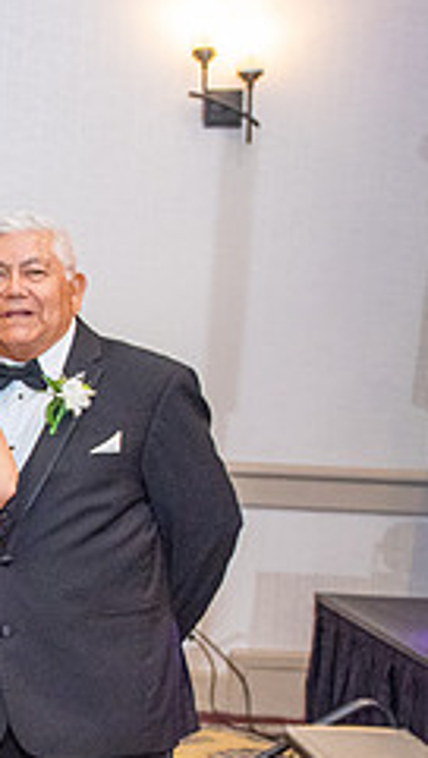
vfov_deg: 27.3
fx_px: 1550
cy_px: 528
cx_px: -306
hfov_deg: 14.2
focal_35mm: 77
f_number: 2.8
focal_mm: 24
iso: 1600
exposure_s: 1/160
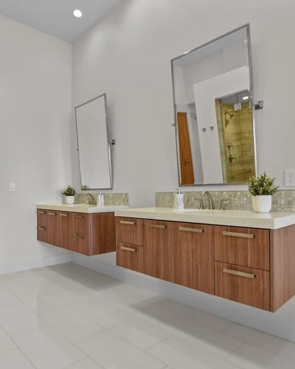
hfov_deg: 60.8
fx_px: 251
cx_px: 133
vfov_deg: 72.6
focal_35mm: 23
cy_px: 187
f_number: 8
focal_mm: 16
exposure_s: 1/2.5
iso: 100
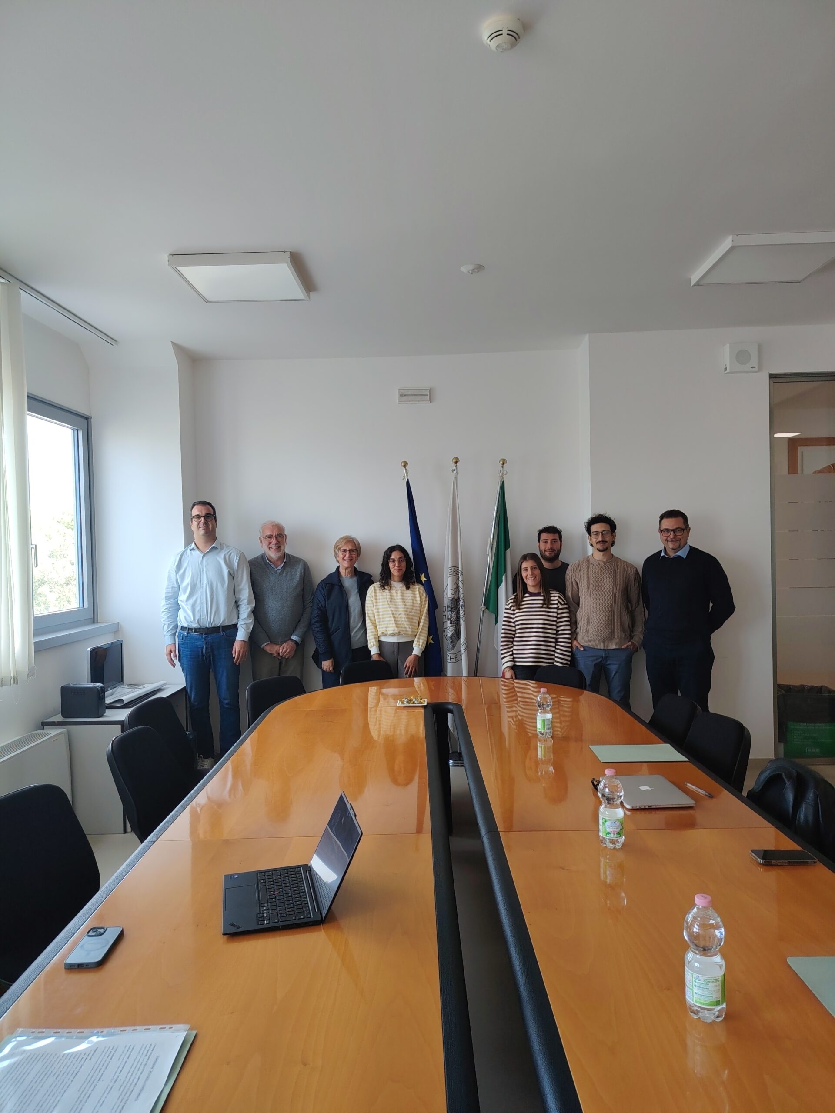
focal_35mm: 24
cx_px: 418
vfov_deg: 71.6
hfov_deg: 56.8
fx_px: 772
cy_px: 556
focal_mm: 5.25
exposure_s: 1/50
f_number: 1.75
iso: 141
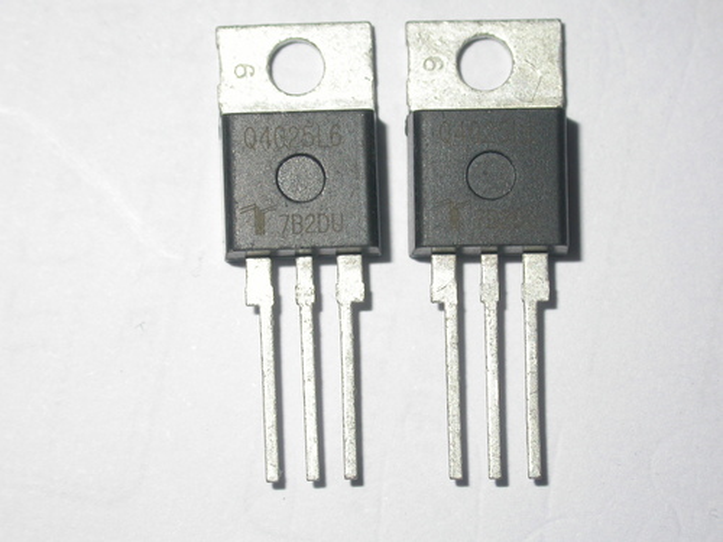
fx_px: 2297
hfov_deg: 17.9
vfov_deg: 13.5
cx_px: 362
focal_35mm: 110
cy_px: 271
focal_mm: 22.8
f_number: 4.1
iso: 100
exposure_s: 1/60.3
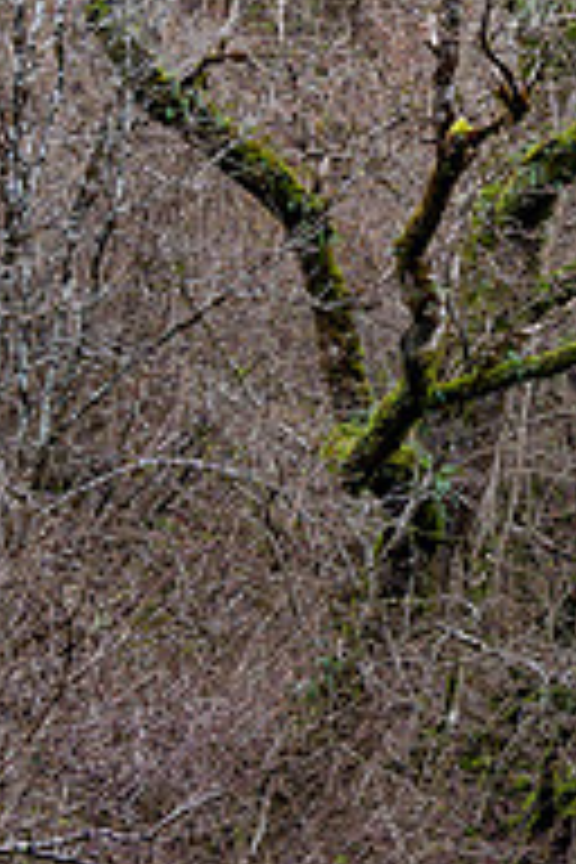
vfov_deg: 8.1
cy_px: 90
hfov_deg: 5.4
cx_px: 697
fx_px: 6096
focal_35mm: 254
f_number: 5.3
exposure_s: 1/20
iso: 200
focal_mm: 39
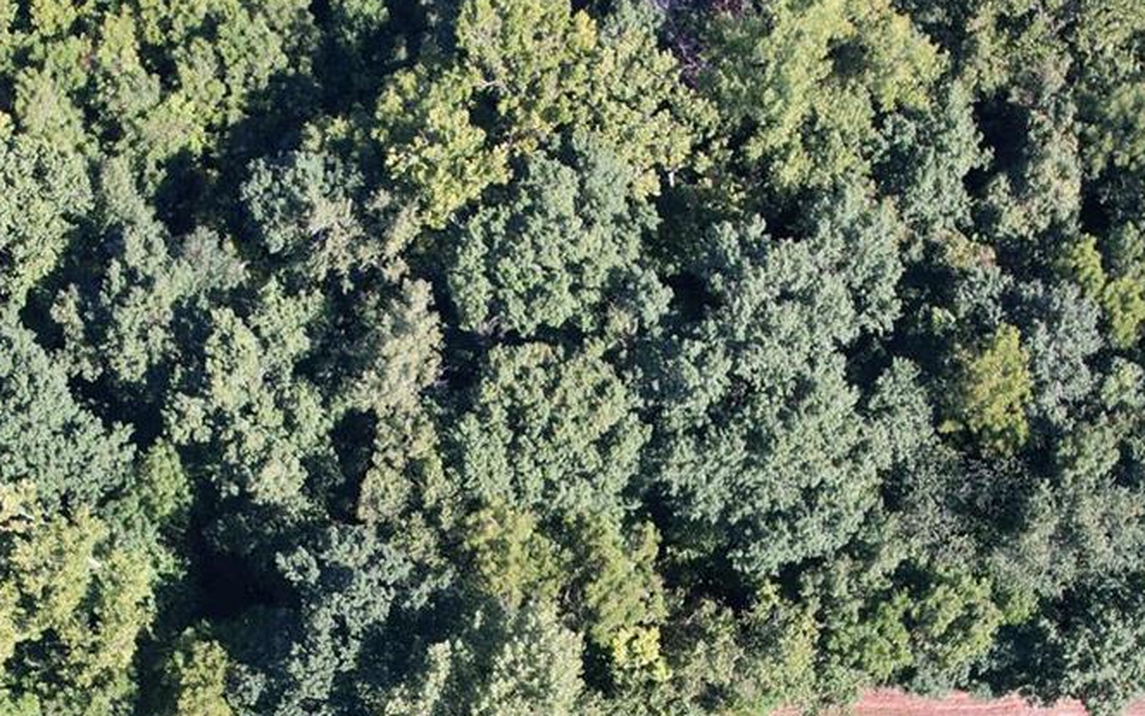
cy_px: 856
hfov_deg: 37.4
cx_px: 450
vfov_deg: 22.2
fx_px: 1685
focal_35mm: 54
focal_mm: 8.38
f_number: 2.8
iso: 100
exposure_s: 1/80
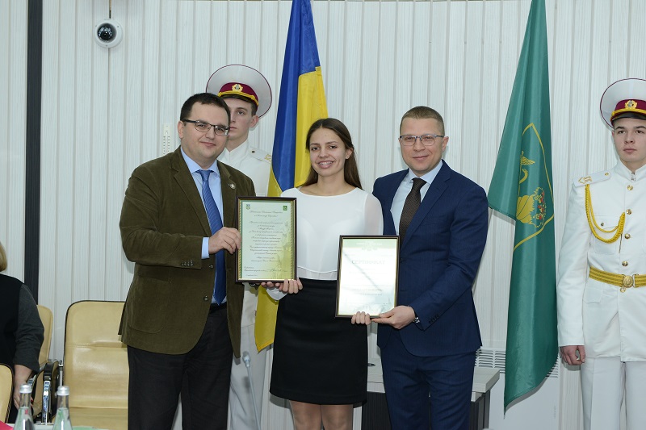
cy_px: 215
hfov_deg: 28.8
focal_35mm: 70
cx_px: 323
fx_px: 1256
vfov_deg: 19.4
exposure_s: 1/60
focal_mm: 70
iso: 1000
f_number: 5.6
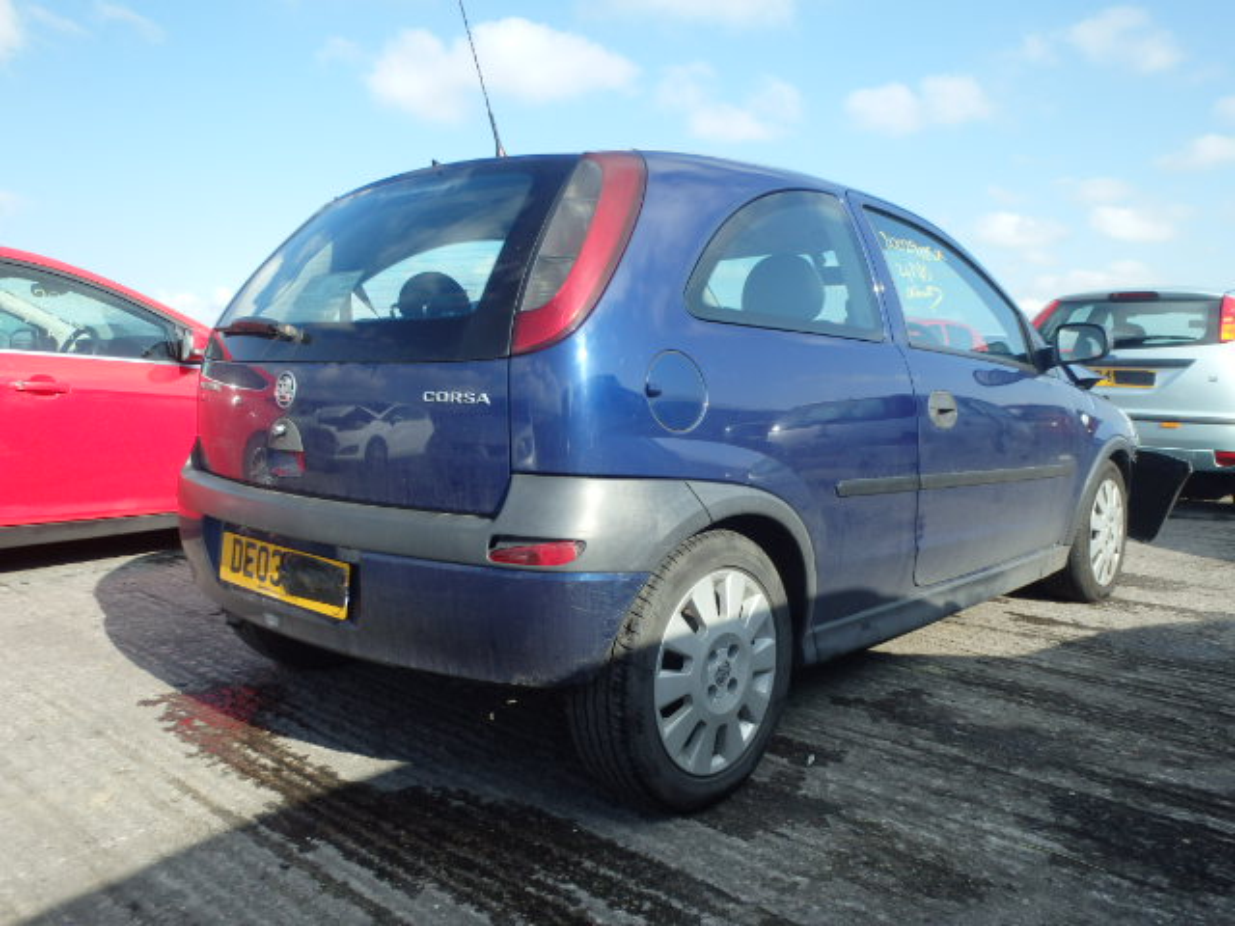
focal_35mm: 28
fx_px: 999
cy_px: 463
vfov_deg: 49.7
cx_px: 618
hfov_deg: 63.4
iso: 125
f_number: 3.9
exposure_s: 1/400
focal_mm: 5
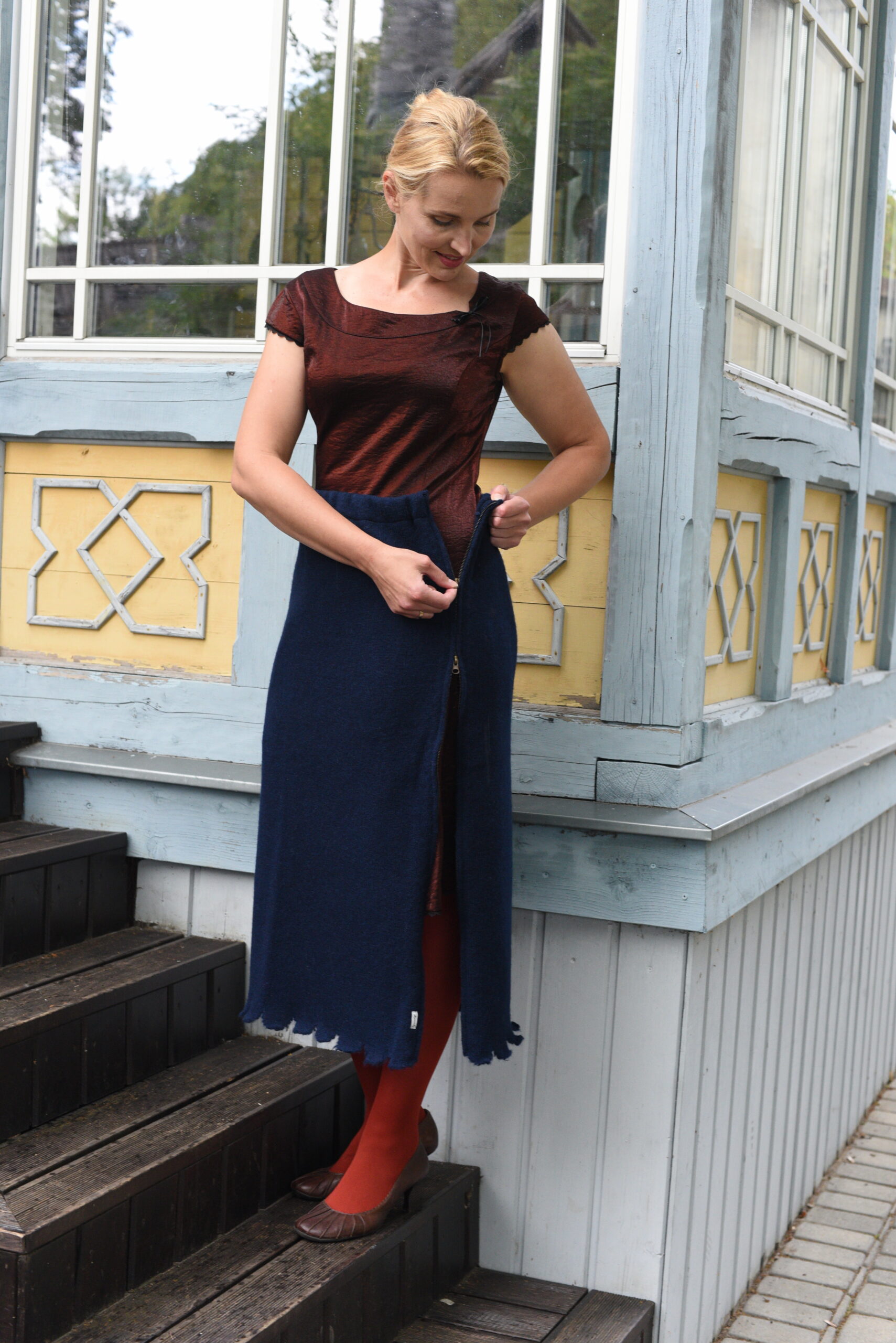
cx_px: 448
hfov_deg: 27.0
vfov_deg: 39.6
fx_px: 1865
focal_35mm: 50
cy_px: 672
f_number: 5
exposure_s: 1/100
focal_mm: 50
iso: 1600
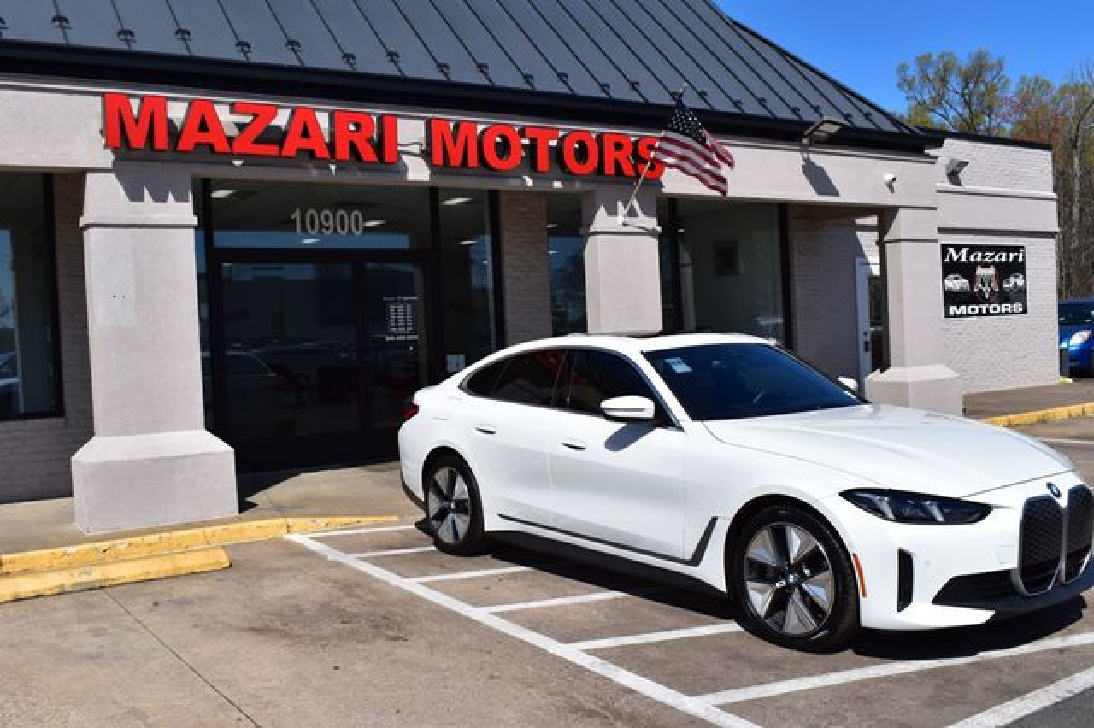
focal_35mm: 34
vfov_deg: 38.3
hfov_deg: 55.1
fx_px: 1048
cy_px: 364
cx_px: 547
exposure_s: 1/500
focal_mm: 23
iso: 200
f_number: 11
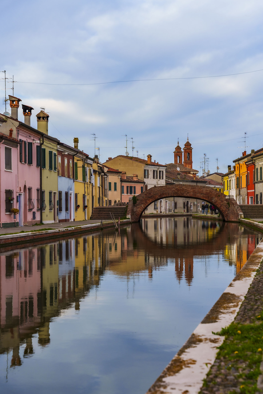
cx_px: 132
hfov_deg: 19.2
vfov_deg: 28.5
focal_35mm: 71
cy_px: 198
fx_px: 778
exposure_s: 1/500
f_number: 5.6
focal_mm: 70
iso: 100
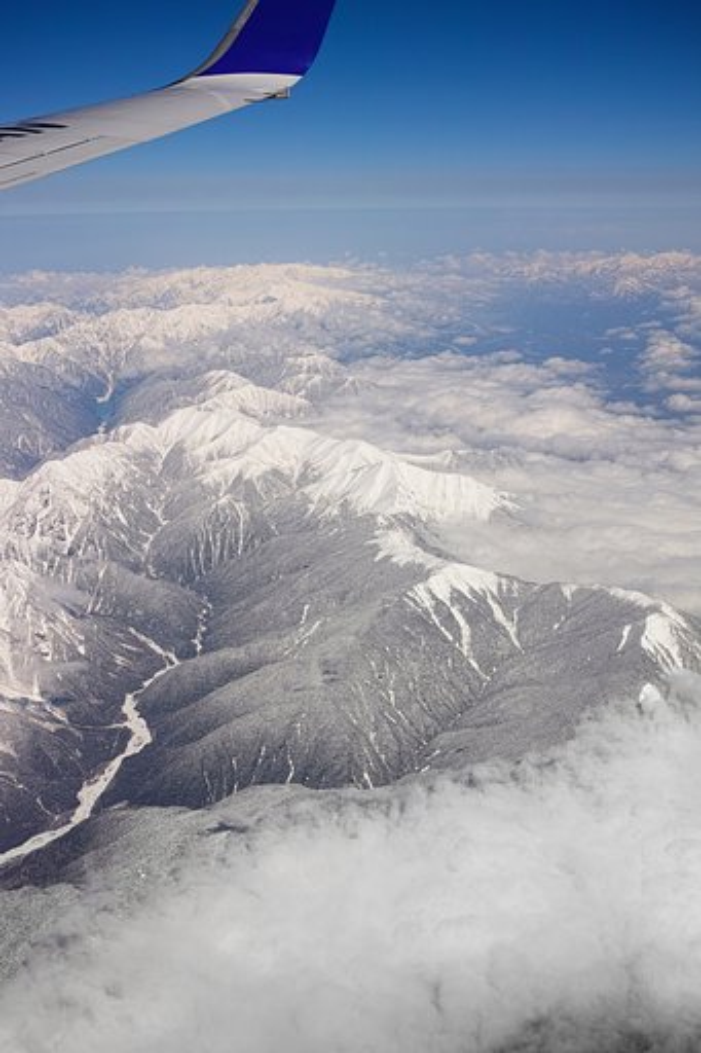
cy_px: 526
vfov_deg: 43.6
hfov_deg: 29.8
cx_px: 350
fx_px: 1315
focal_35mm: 45
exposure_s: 1/1250
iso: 100
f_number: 5.6
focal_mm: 30
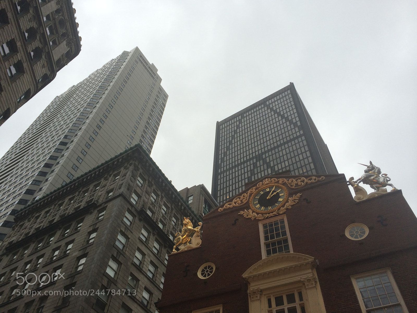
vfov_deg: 46.8
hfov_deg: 60.0
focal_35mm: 30
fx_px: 361
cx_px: 208
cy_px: 156
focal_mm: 4.12
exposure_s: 1/148
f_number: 2.2
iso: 32
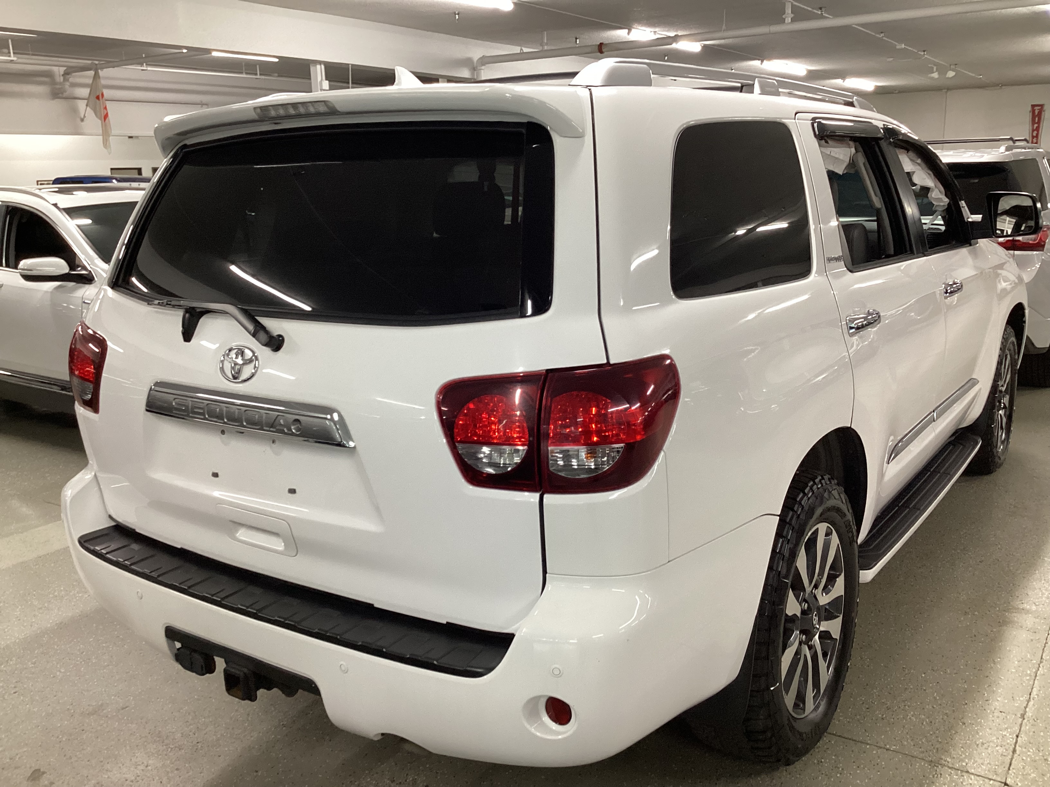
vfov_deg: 45.4
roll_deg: +1.0
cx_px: 525
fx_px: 940
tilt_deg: -13.5
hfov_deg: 58.4
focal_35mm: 31
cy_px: 394
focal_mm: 3.3
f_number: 2.4
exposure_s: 1/50
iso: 160
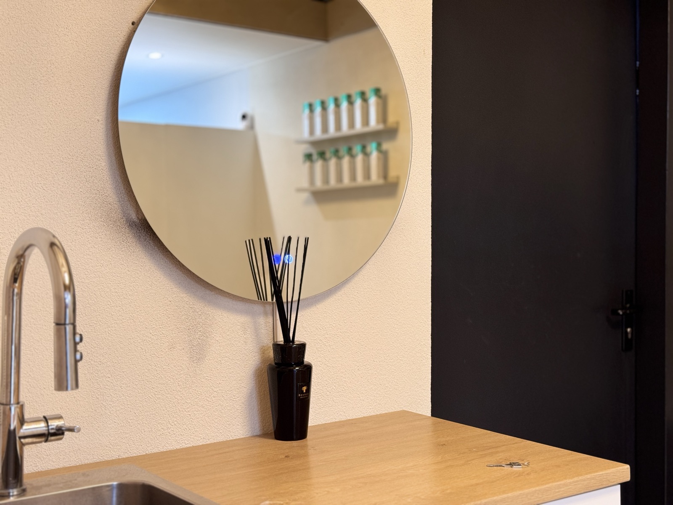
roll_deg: +0.3
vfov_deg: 30.3
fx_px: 933
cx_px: 336
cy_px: 252
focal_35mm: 48
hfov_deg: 39.7
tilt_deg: -1.8
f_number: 1.78
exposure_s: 1/50
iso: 125
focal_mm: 6.76
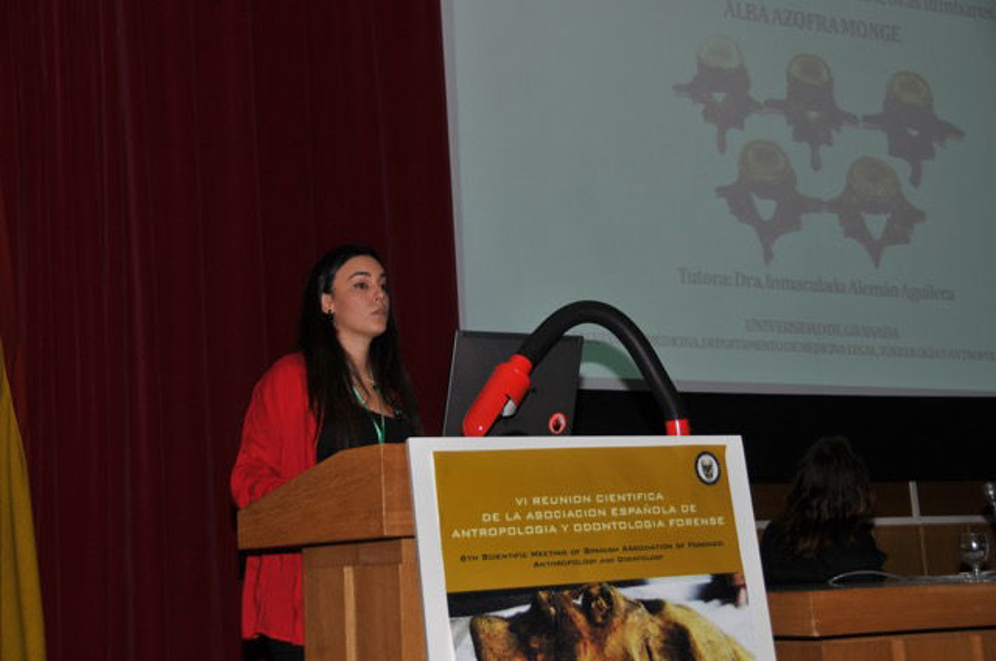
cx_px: 498
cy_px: 330
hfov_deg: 33.4
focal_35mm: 60
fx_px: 1658
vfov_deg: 22.6
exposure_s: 1/60
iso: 200
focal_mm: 40
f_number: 5
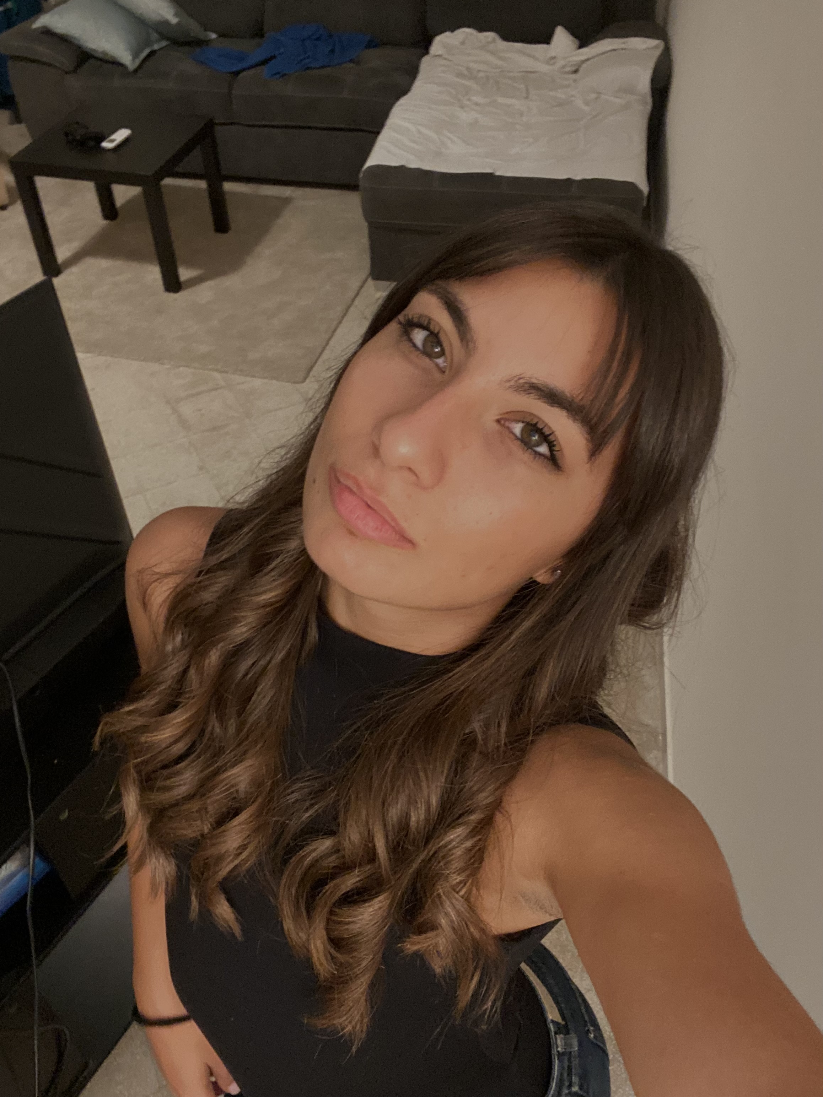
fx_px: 951
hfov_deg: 46.8
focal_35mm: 30
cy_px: 548
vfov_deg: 60.0
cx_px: 412
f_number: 2.2
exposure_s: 1/25
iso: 320
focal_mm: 2.71
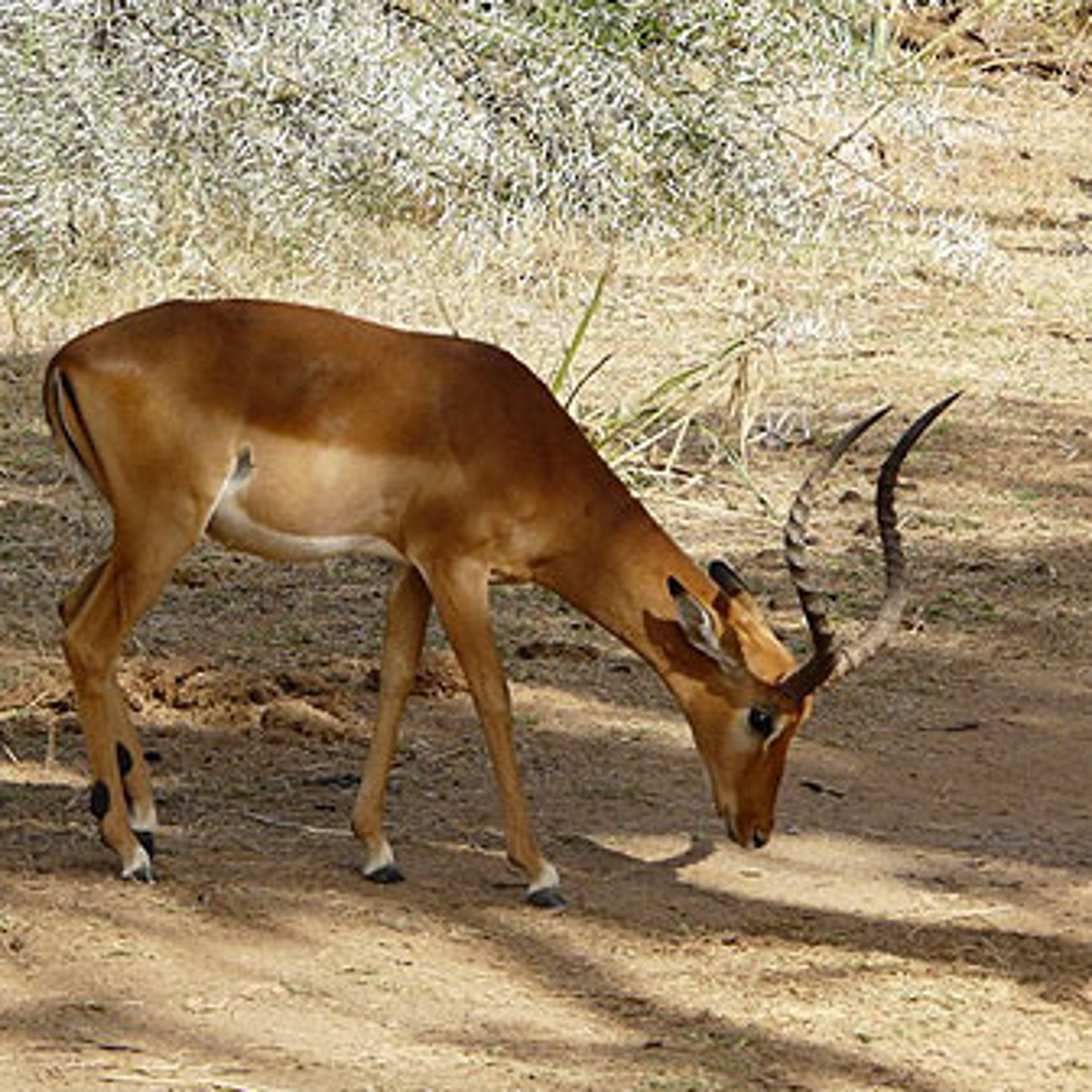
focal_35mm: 294
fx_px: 10493
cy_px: 546
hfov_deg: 6.0
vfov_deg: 6.0
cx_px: 462
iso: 100
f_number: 5
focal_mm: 40.8
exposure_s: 1/250
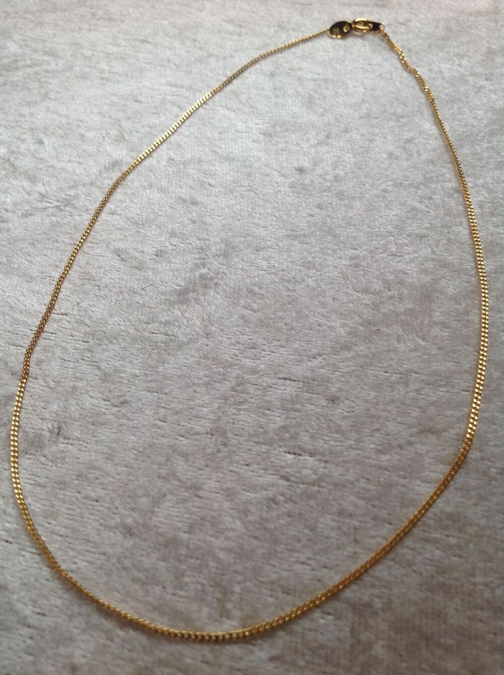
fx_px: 681
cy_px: 338
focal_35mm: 35
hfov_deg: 40.6
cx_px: 252
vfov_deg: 52.7
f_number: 2.4
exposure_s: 1/60
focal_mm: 4.28
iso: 50
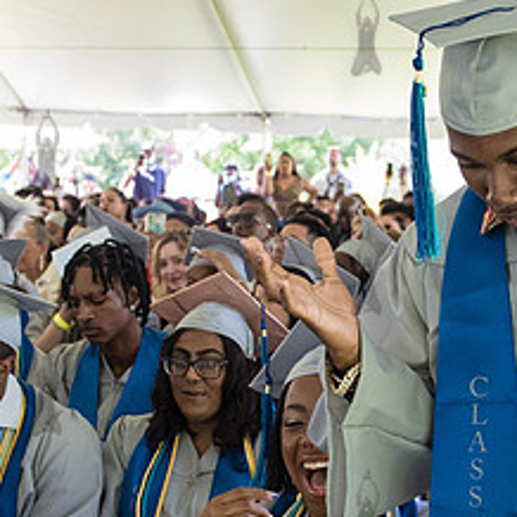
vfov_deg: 19.0
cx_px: 370
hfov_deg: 19.0
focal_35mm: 91
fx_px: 1538
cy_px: 341
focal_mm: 28
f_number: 4
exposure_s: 1/400
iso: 2500
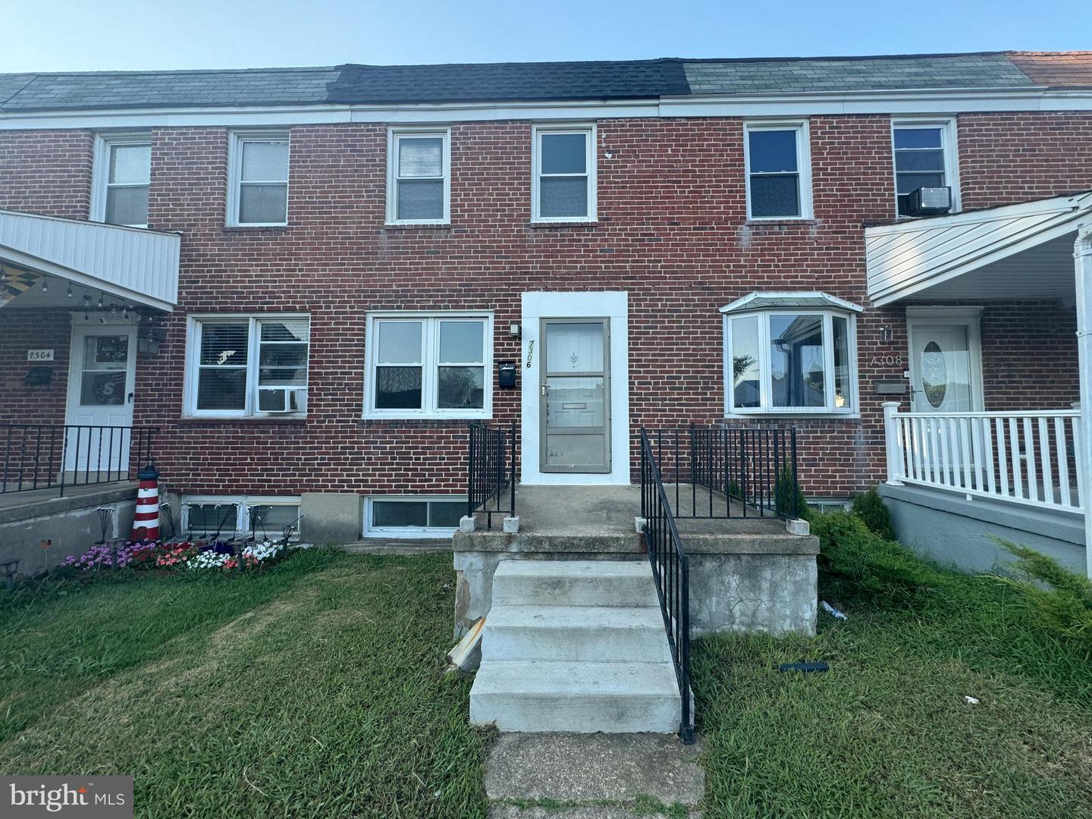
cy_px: 410
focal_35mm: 14
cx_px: 546
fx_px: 442
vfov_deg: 85.7
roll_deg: +0.8
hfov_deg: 102.1
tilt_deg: +3.9
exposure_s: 1/240
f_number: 2.2
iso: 40
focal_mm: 2.22
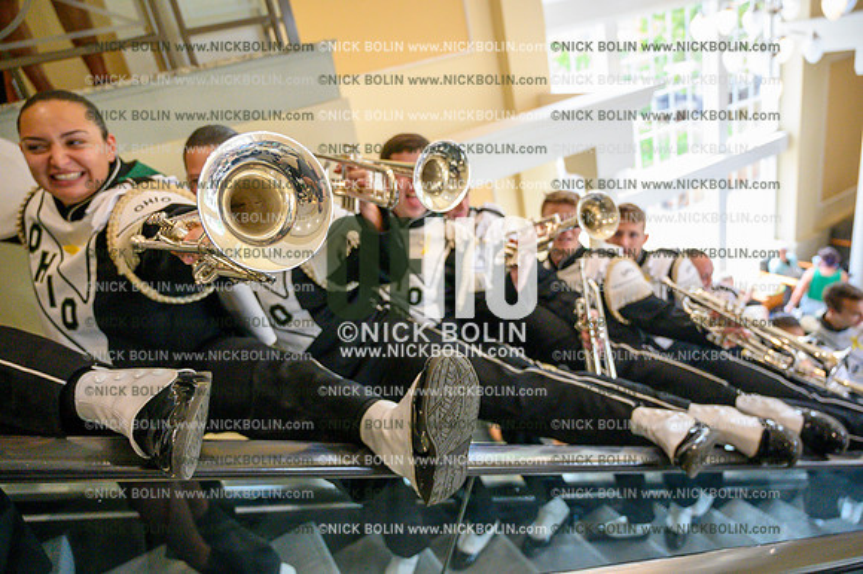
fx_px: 575
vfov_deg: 53.1
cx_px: 432
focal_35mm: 24
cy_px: 287
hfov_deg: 73.8
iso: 6400
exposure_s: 1/800
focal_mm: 24
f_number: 4
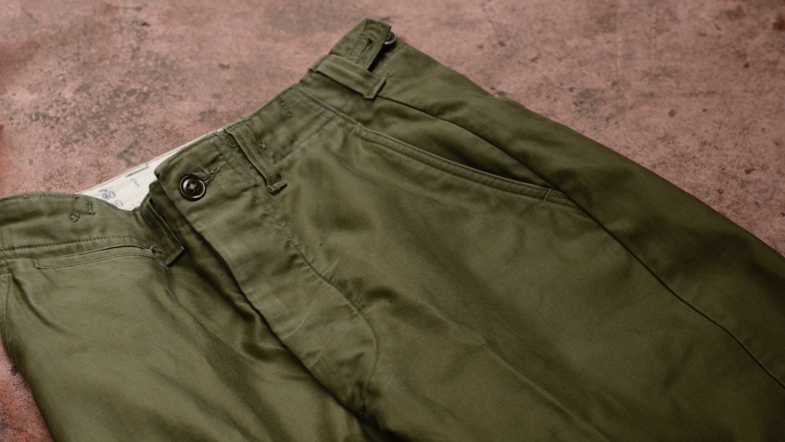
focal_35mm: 148
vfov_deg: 8.2
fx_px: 3072
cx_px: 378
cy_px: 281
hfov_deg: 14.6
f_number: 1.8
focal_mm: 85
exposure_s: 1/160
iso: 250
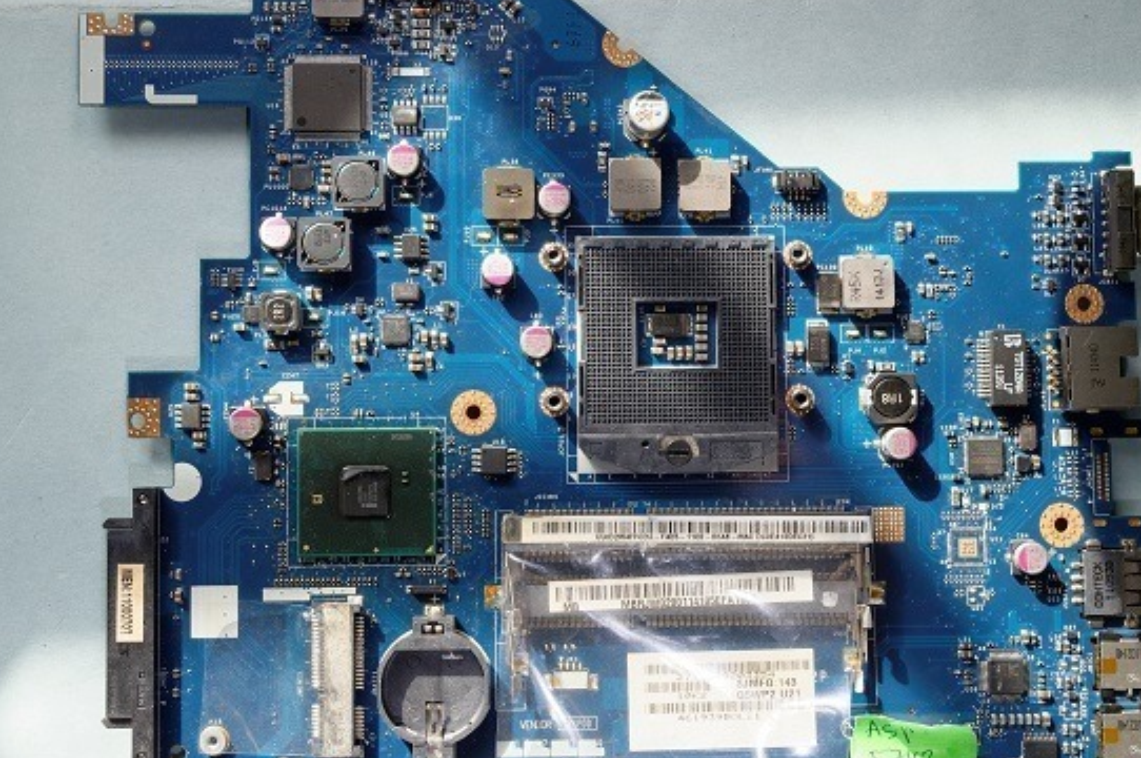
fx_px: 1709
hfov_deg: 36.9
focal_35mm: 54
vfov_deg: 25.0
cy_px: 347
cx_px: 621
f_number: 8
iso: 100
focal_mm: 26
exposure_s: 1/30
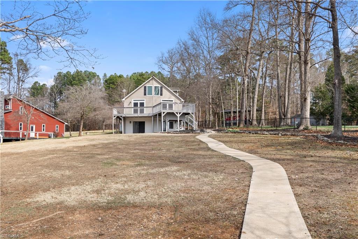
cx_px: 179
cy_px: 120
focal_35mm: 29
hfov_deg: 63.2
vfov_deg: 44.6
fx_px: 291
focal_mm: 19.5
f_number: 9
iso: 250
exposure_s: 1/160
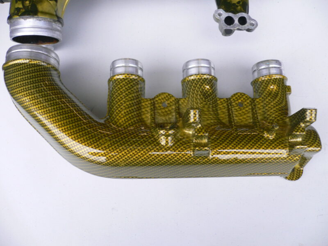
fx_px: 332
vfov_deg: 40.7
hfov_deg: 52.6
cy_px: 123
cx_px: 164
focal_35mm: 35
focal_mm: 5.8
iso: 100
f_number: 2.8
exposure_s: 1/30
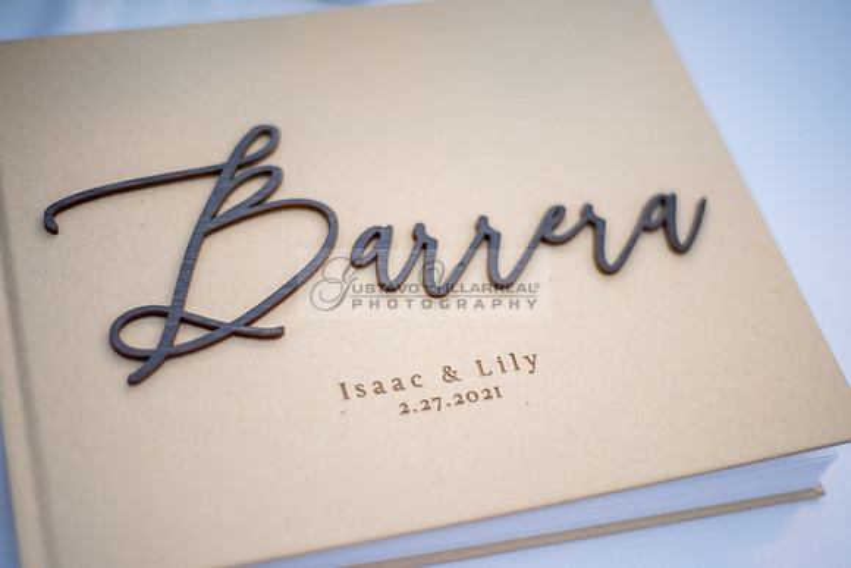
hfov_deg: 39.6
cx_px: 426
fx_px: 1182
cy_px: 284
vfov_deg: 27.0
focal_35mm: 50
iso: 500
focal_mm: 50
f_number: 1.8
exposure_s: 1/1000
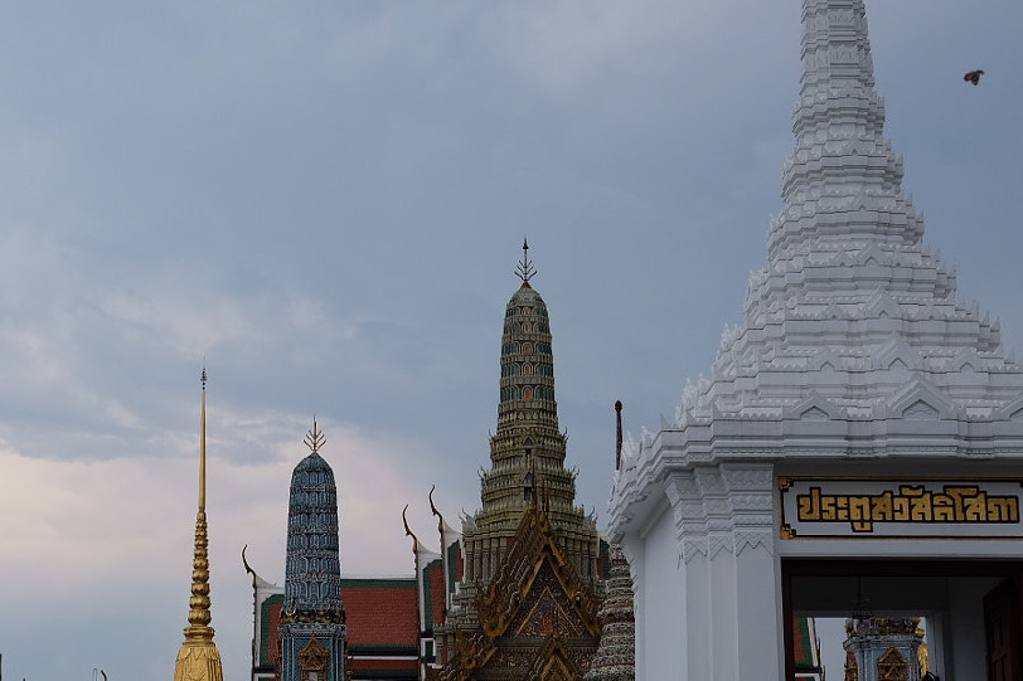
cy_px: 507
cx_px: 326
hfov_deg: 29.0
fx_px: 1960
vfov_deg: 19.6
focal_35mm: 69
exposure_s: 1/2400
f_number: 4
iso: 250
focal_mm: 23
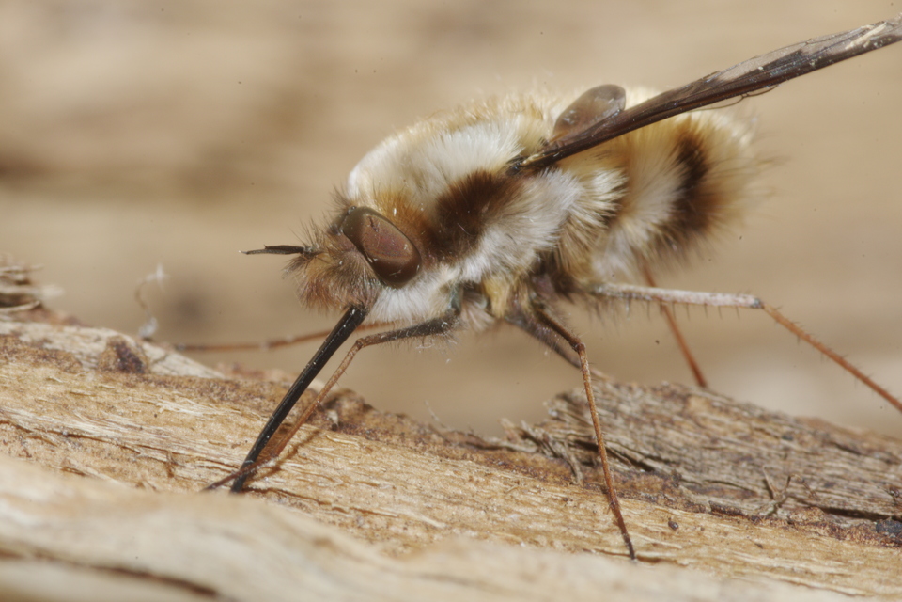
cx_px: 451
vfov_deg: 9.1
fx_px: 3758
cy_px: 301
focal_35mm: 150
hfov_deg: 13.7
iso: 400
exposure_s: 1/50
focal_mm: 100
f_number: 11
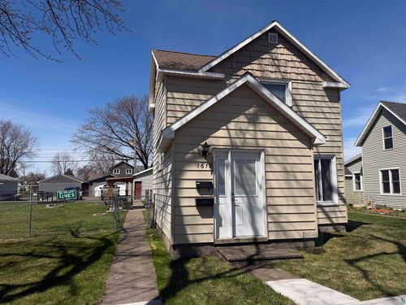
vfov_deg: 56.8
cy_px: 152
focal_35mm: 24
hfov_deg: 71.6
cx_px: 203
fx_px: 281
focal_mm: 6.76
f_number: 1.78
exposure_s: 1/6173
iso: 80
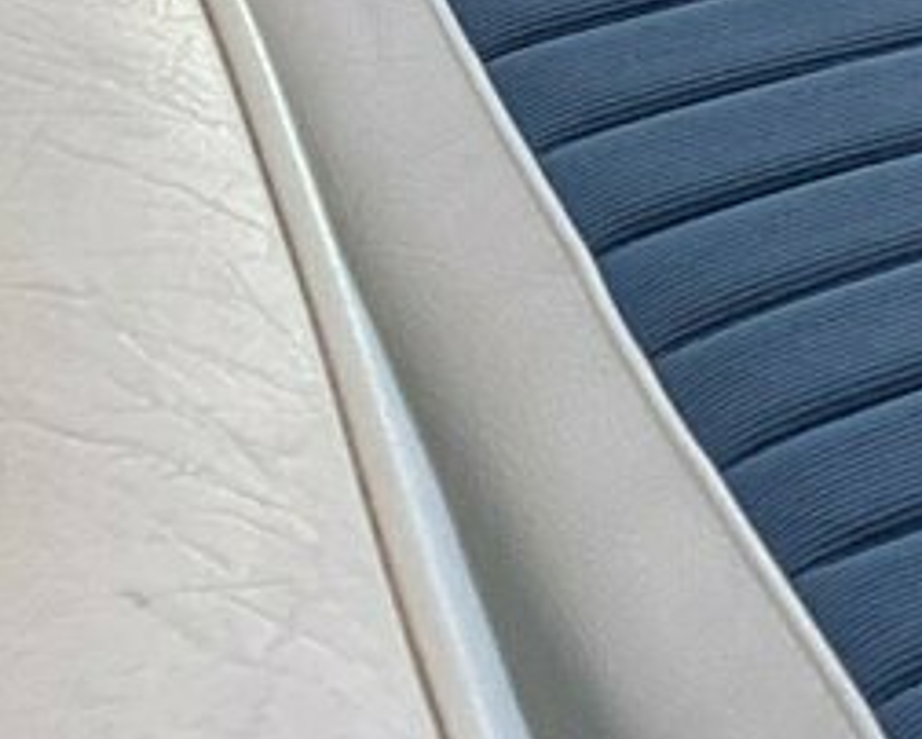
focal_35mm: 144
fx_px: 3932
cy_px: -717
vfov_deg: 10.0
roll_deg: +0.7
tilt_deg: -27.8
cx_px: 1840
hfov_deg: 11.9
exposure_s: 1/195
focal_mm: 3.3
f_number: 2.4
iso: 25
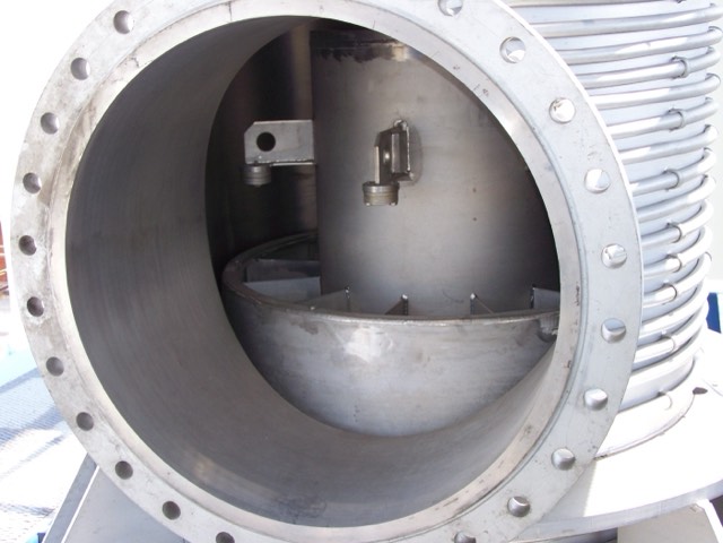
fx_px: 1065
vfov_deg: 28.6
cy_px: 272
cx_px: 362
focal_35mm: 51
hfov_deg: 37.5
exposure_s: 1/100
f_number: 3
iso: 80
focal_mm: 8.5
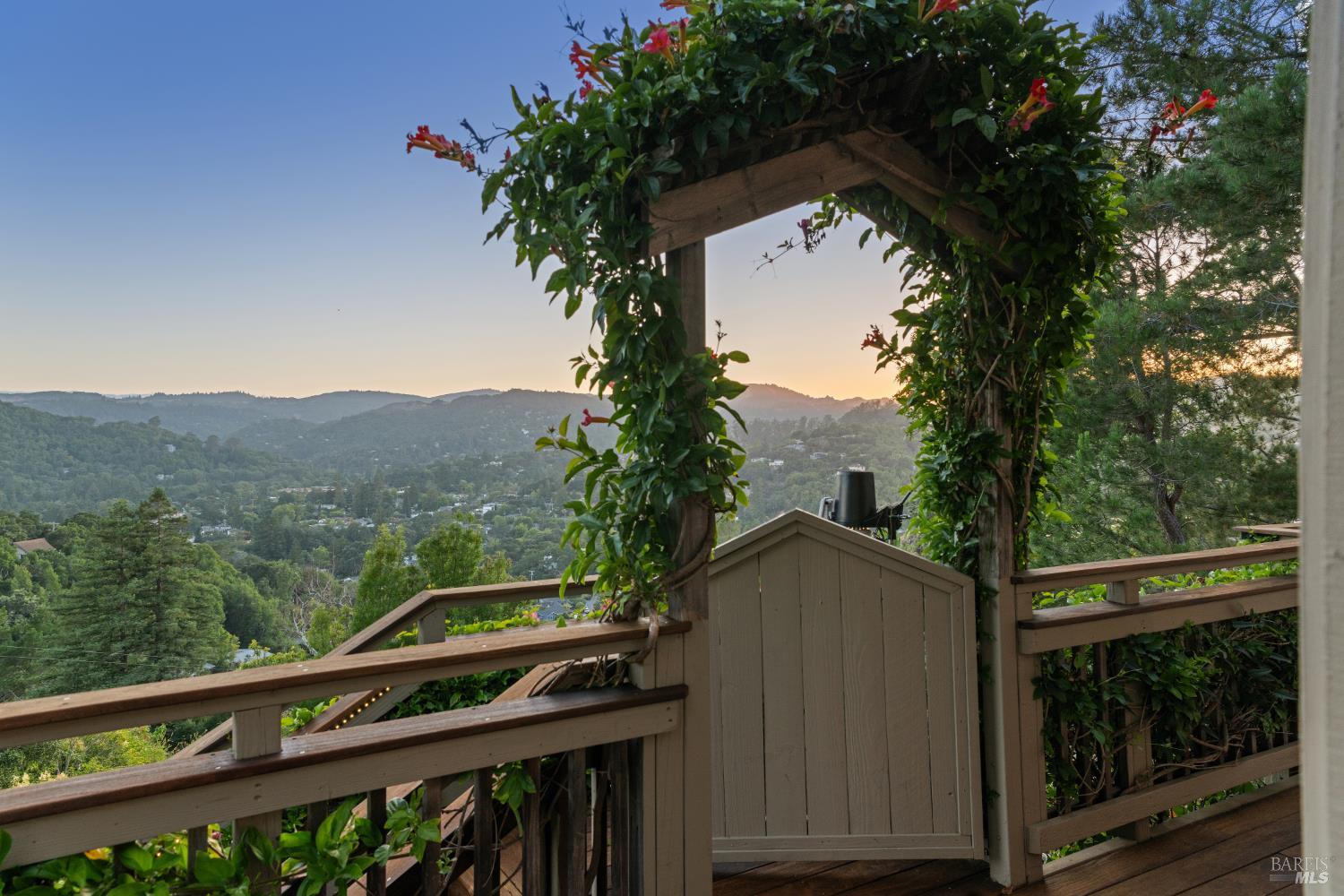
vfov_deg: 53.1
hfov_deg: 73.7
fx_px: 896
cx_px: 672
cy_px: 448
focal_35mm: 24
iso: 250
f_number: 8
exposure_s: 1/25
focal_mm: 24
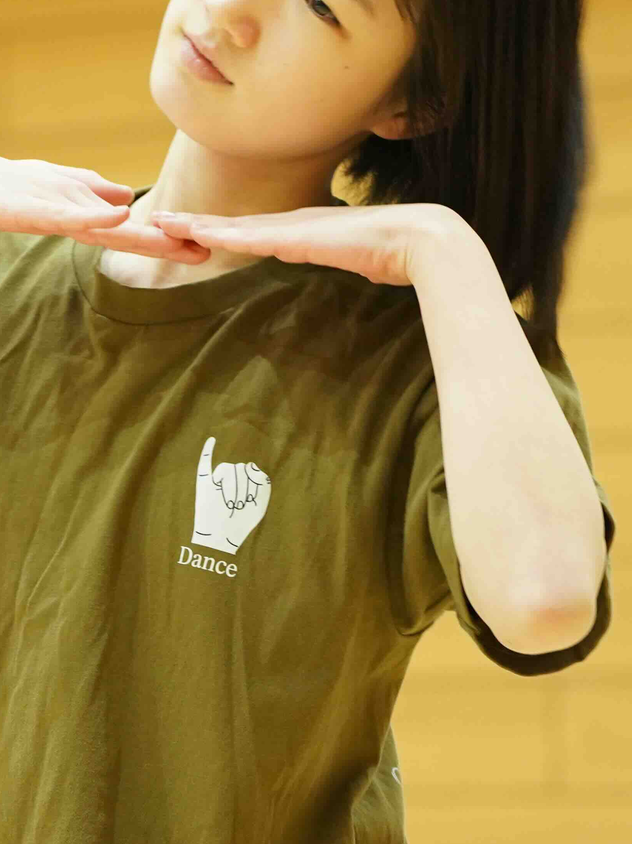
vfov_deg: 7.2
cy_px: 345
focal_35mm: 275
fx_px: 6696
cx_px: 11
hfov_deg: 5.4
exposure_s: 1/80
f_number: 4.5
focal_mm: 104
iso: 3200
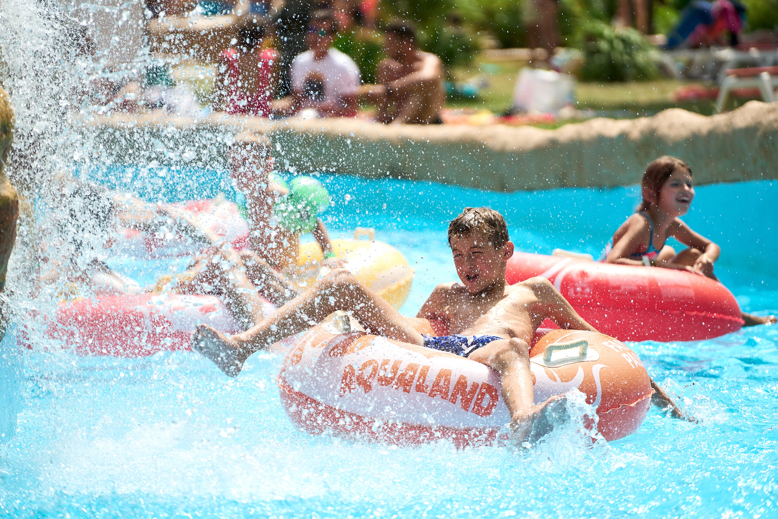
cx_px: 389
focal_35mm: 200
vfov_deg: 6.9
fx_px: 4322
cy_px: 260
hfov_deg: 10.3
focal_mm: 200
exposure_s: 1/3200
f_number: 4
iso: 400
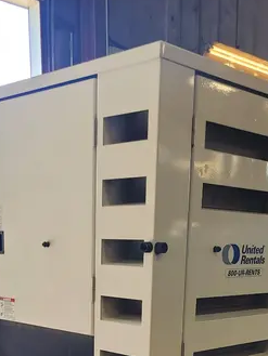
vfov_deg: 30.2
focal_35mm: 58
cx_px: 126
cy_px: 380
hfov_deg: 25.2
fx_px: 598
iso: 50
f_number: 1.8
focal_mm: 5.4
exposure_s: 1/120
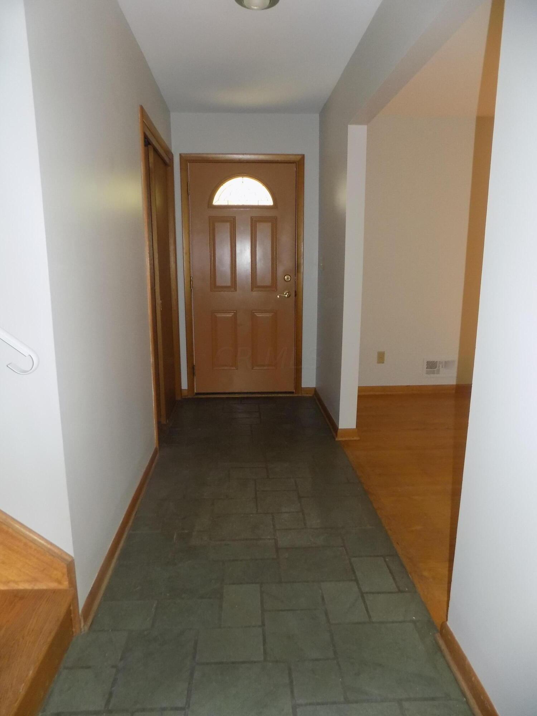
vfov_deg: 73.9
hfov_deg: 58.9
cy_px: 358
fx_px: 476
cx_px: 268
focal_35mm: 23
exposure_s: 1/30
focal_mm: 4
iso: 200
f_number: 3.1
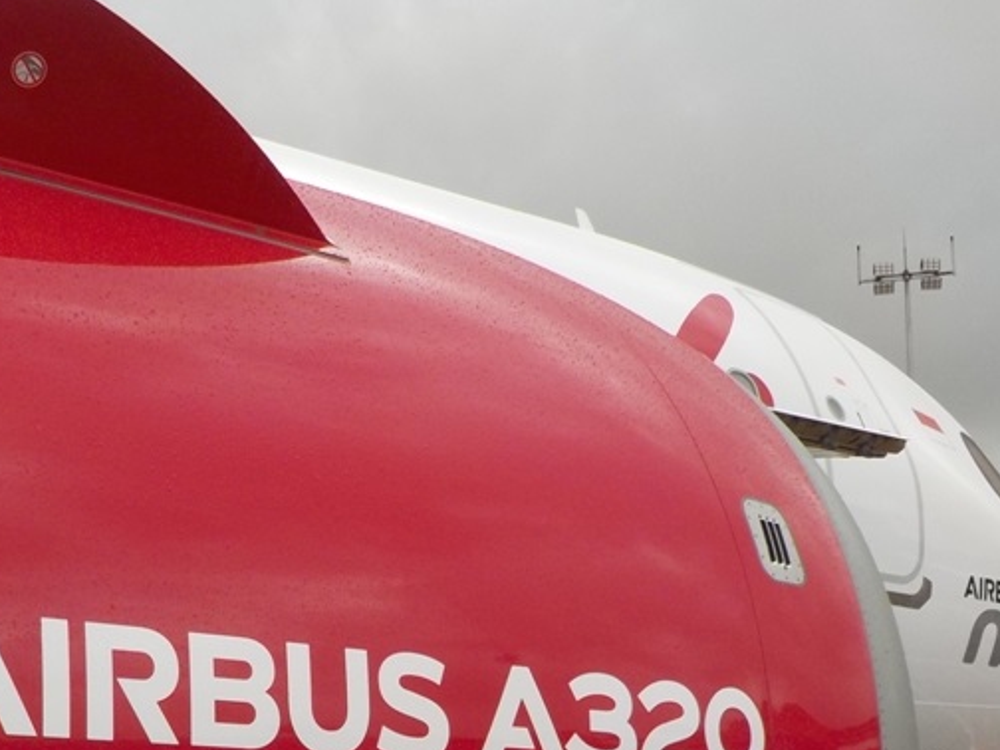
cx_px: 351
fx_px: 1762
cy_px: 698
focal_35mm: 61
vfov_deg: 23.3
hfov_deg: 31.5
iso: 125
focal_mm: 4.1
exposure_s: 1/800
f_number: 3.3
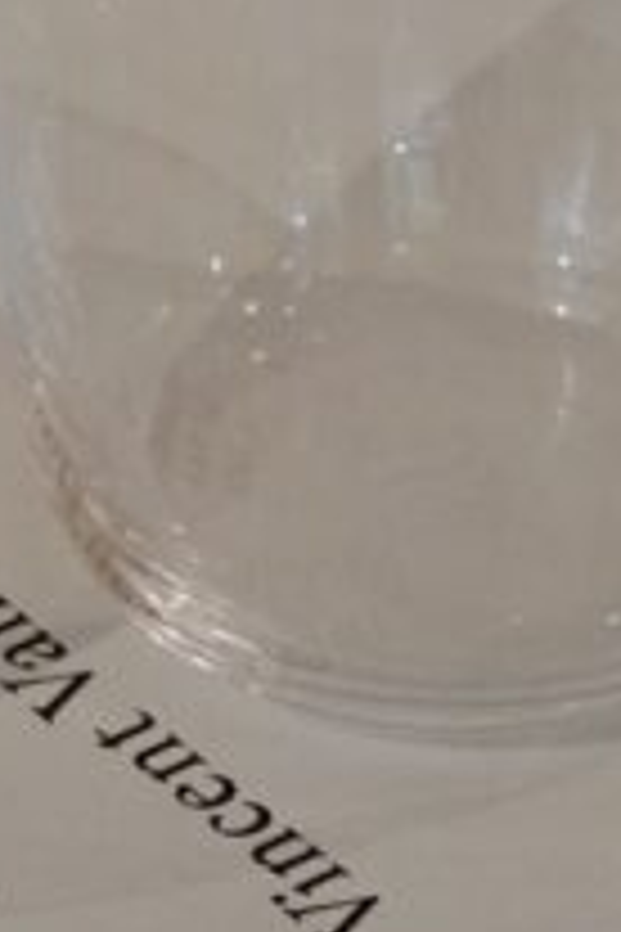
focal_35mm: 371
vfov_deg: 5.5
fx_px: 9599
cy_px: -234
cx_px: -101
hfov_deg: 3.7
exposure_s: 1/160
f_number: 4
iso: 1000
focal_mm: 50
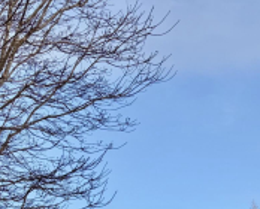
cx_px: 377
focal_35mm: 97
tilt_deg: +4.4
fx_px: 748
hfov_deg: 17.9
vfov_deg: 14.2
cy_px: 372
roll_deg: +0.2
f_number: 1.6
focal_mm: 5.96
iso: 50
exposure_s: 1/747
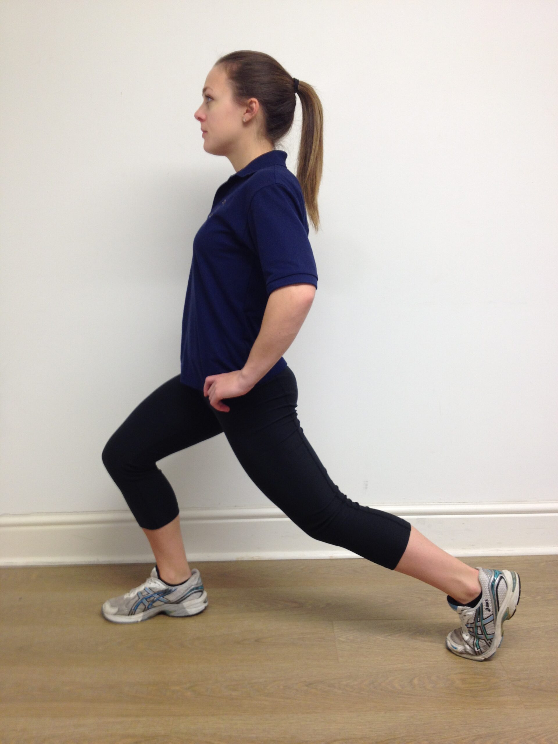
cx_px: 279
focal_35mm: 35
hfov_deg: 40.7
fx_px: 752
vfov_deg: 52.6
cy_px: 372
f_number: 2.4
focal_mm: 4.28
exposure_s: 1/20
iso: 50
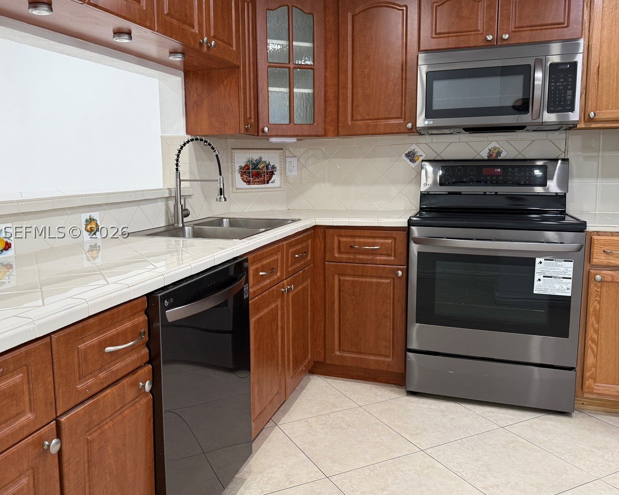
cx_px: 275
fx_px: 531
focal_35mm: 29
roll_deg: +0.9
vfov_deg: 50.0
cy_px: 232
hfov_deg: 60.3
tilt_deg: -6.1
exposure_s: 1/60
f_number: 1.78
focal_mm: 6.76
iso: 125
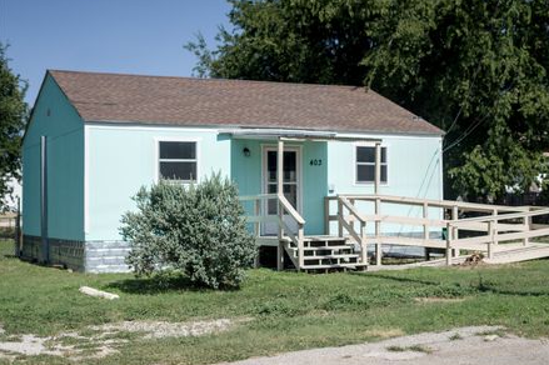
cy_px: 164
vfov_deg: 23.7
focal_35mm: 57
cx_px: 311
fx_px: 869
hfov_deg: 35.0
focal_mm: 50
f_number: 2.2
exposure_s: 1/4000
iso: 125
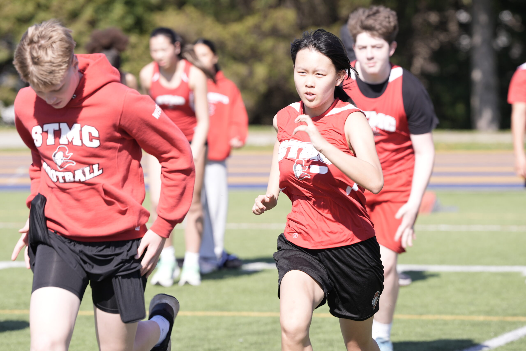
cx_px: 263
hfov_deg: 7.8
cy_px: 176
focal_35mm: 264
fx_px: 3857
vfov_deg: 5.2
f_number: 4
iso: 100
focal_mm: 176
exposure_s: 1/500
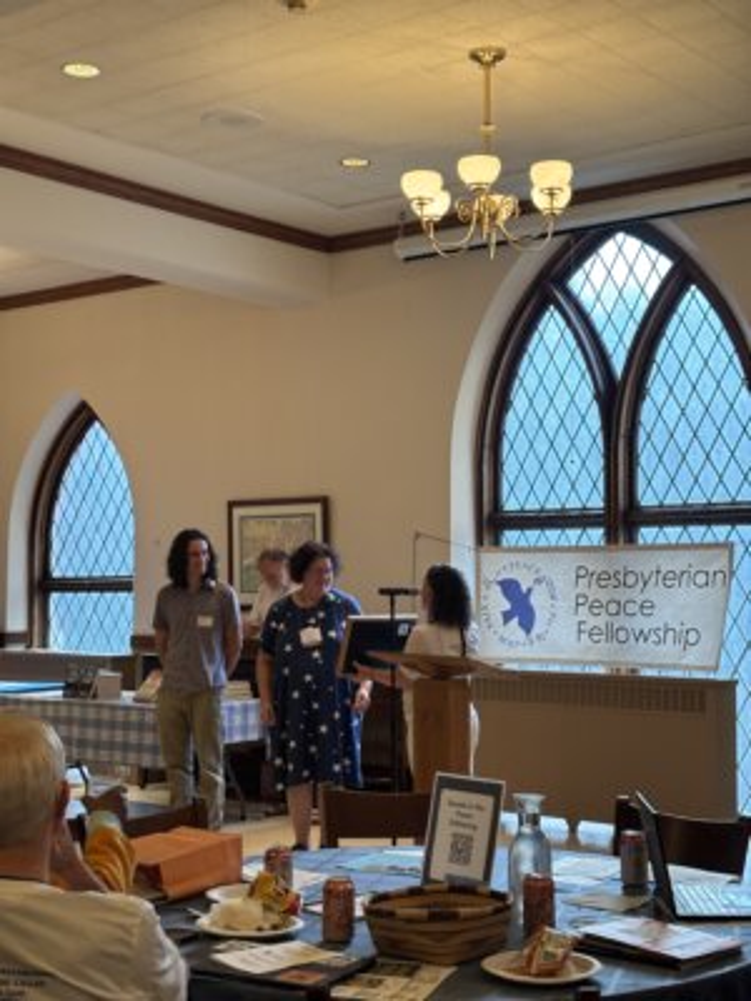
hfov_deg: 28.0
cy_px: 500
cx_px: 376
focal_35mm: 52
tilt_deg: +4.1
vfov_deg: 36.8
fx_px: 1504
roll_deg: -0.7
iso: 125
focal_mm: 5.96
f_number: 1.6
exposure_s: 1/60
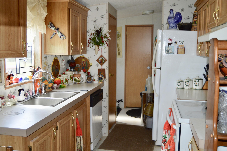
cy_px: 76
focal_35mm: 36
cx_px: 114
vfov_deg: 36.8
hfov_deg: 53.2
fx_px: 227
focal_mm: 24
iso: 320
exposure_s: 1/125
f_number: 4
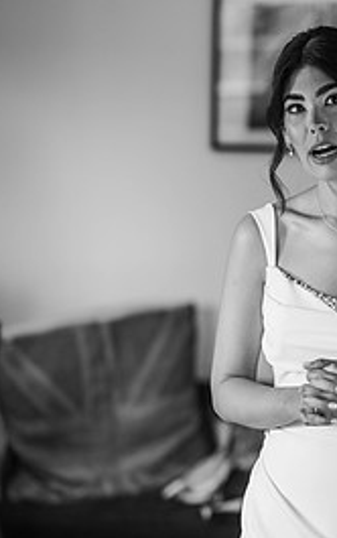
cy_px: 258
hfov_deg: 8.9
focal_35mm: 147
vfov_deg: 14.2
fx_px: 2157
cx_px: 273
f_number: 1.8
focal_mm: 85
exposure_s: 1/200
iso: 280
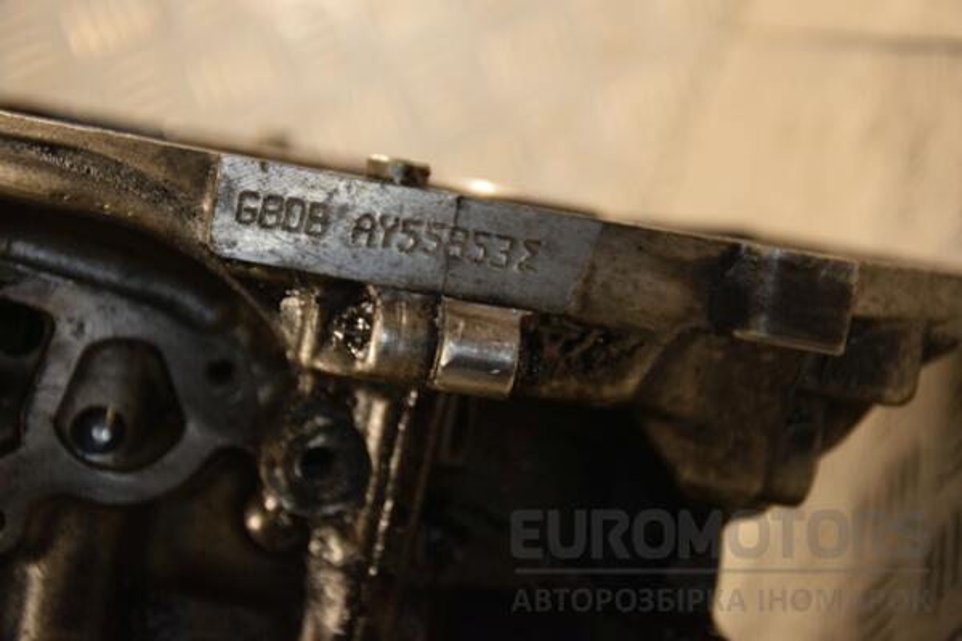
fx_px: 2645
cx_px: 481
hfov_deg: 20.6
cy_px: 320
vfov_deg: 13.8
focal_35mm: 99
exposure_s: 1/125
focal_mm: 66
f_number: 5.3
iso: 800
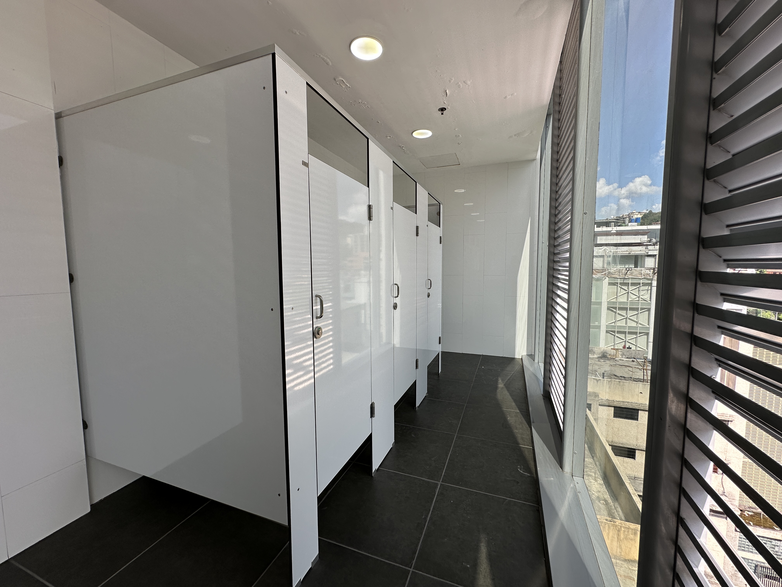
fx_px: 316
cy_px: 294
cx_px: 391
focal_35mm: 14
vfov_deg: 85.7
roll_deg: +0.9
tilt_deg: -4.1
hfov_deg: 102.1
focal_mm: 2.22
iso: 40
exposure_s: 1/279
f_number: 2.2
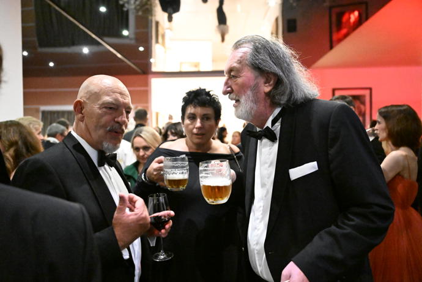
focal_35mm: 30
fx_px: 346
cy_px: 141
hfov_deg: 62.8
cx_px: 211
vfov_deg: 44.3
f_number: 2.8
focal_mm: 29.5
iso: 25600
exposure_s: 1/160
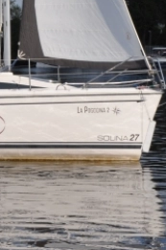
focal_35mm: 167
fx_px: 1157
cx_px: -12
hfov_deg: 8.2
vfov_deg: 11.8
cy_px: -122
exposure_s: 1/250
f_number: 16
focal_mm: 35
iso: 200
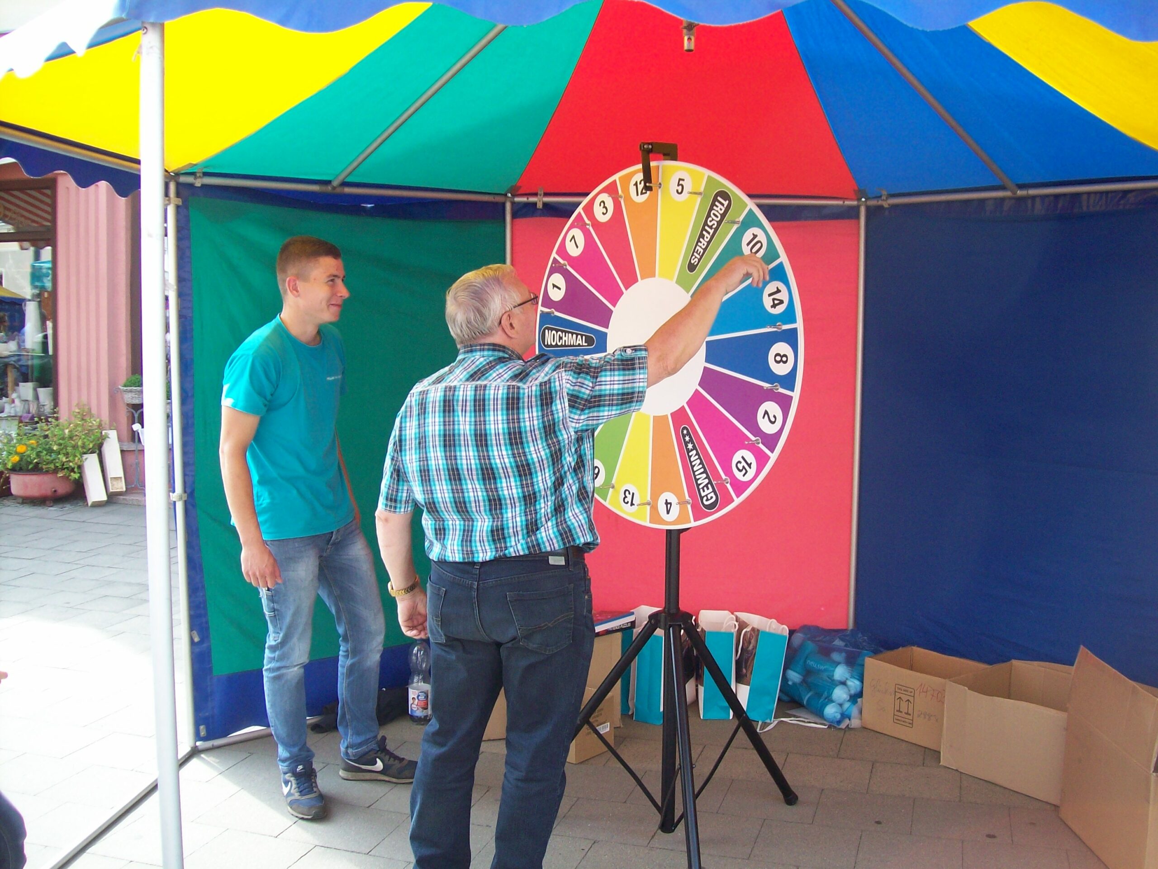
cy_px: 434
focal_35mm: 36
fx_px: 1204
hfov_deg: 51.4
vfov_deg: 39.7
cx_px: 579
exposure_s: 1/118
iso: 80
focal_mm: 6
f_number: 2.7
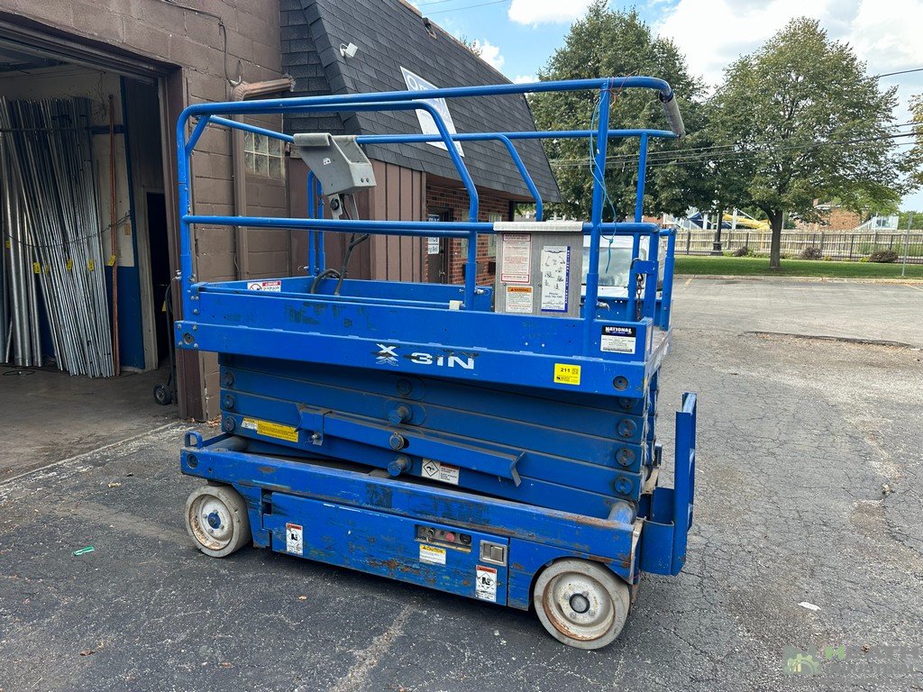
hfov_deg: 71.6
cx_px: 462
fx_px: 640
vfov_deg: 56.8
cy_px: 346
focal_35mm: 24
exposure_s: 1/570
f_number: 1.78
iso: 80
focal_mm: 6.86
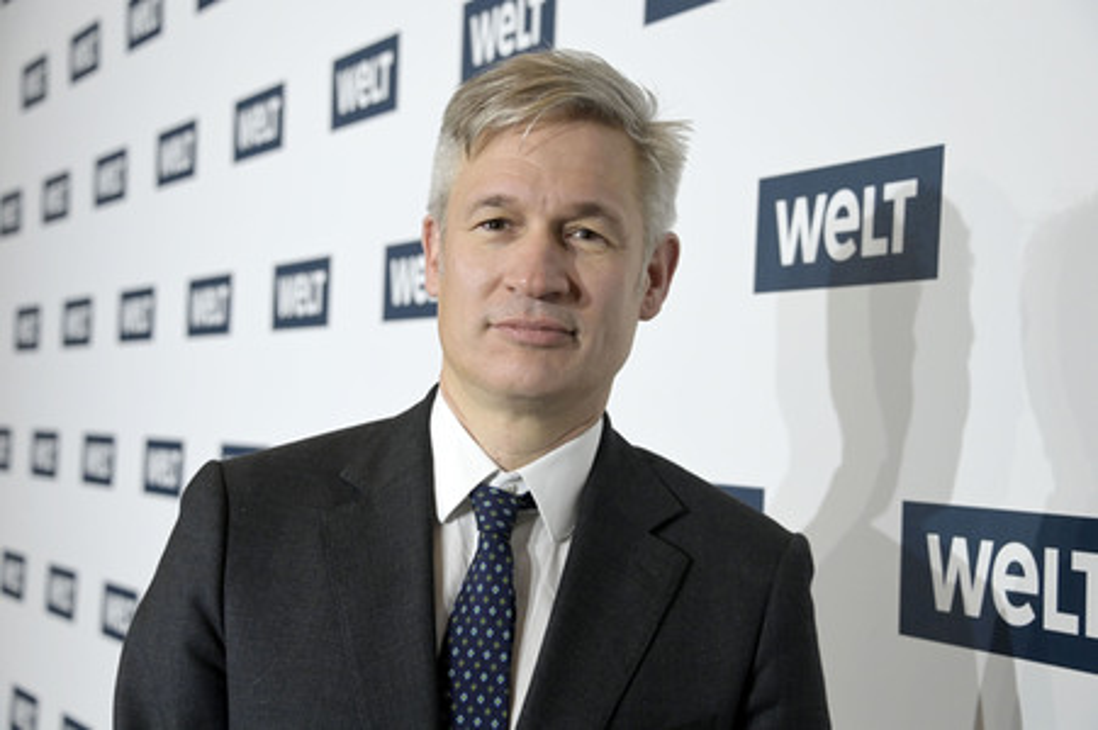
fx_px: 2194
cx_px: 549
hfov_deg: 28.1
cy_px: 365
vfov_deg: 18.9
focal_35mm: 72
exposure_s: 1/500
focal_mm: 72
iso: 4000
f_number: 5.6
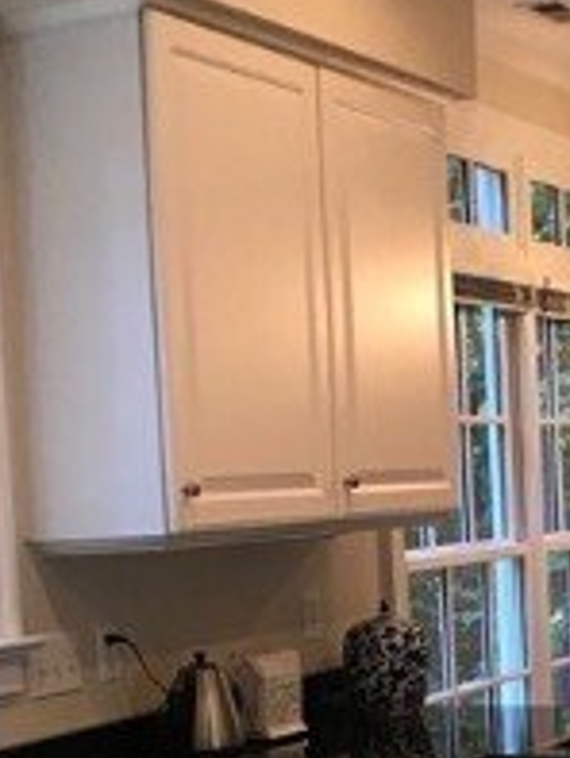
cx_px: 385
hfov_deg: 13.6
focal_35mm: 109
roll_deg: +2.3
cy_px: 743
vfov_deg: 17.6
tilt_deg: -6.9
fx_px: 2391
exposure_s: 1/24
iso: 40
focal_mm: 3.99
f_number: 1.8
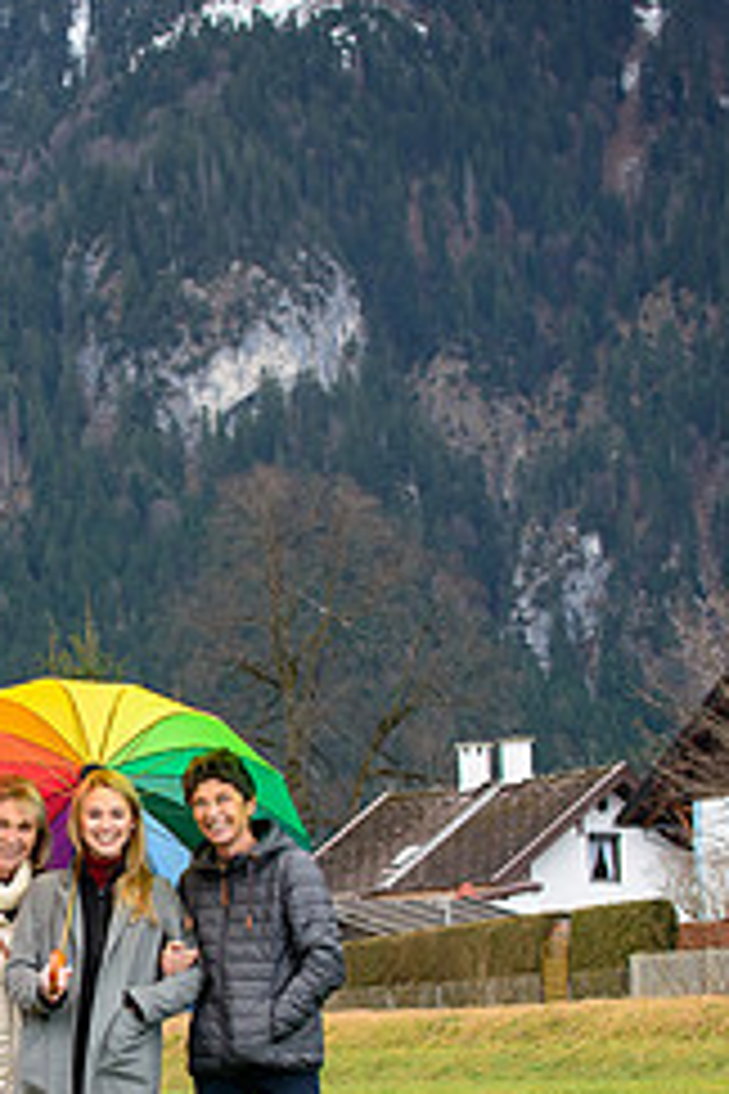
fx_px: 5254
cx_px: -40
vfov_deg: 11.9
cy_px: 809
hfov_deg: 7.9
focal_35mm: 173
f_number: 5
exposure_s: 1/250
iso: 800
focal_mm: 70
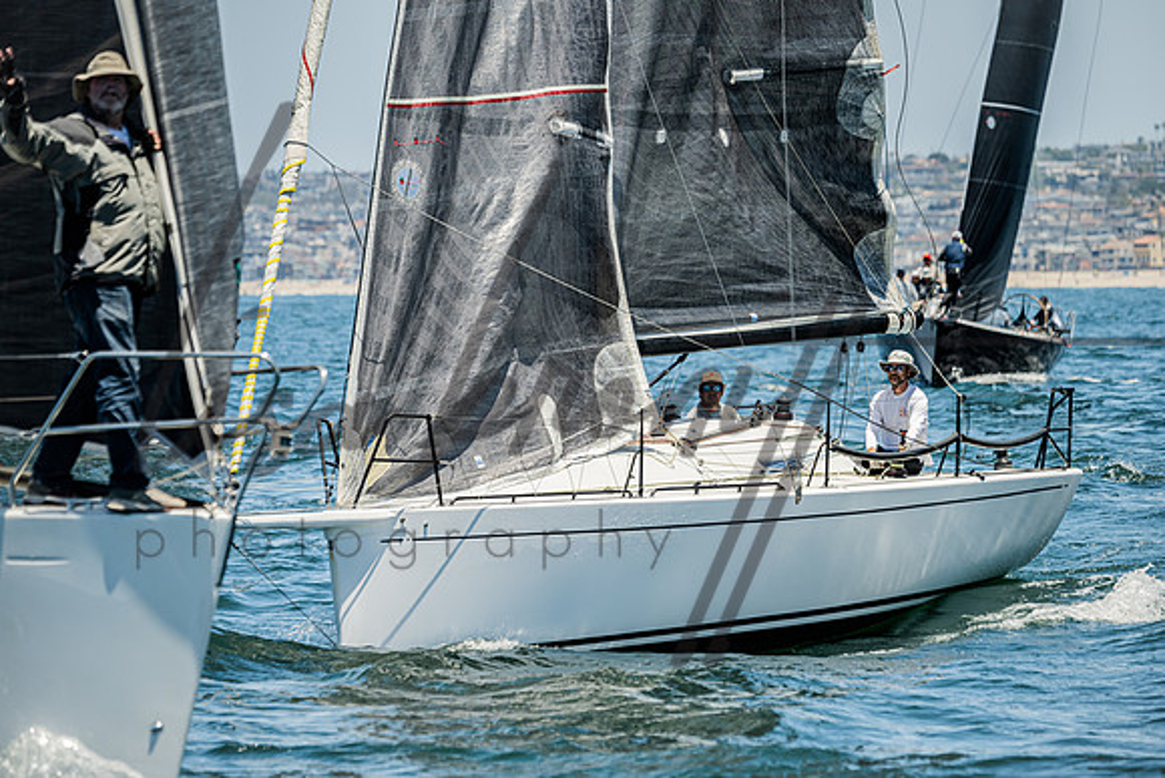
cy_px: 395
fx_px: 7764
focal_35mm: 240
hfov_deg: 8.6
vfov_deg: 5.7
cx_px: 602
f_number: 5.6
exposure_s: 1/800
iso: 320
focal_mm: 230
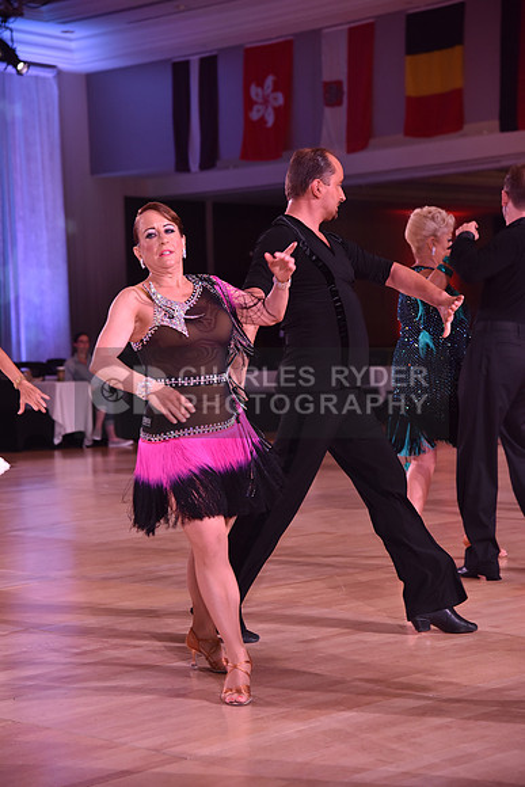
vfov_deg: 26.0
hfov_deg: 17.5
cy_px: 394
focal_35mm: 78
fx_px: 1705
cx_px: 262
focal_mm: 78
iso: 1250
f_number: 4.5
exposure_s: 1/250
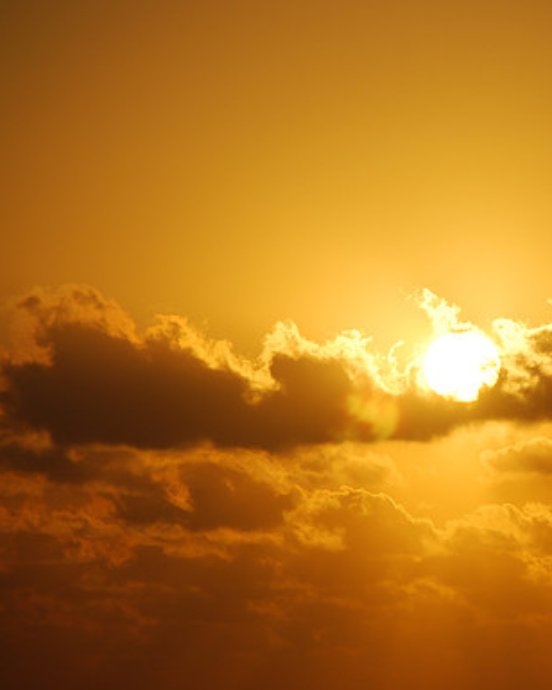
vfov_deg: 4.9
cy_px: 344
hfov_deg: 3.9
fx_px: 8020
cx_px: 428
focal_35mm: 393
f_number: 6
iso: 125
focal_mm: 185
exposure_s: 1/2000
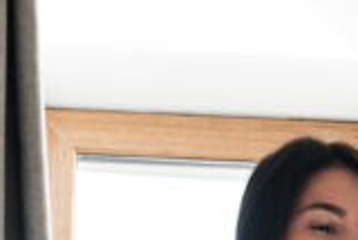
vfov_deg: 6.1
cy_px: 759
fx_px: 2040
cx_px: 222
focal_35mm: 205
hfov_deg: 10.0
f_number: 4
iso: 400
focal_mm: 32
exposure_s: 1/160
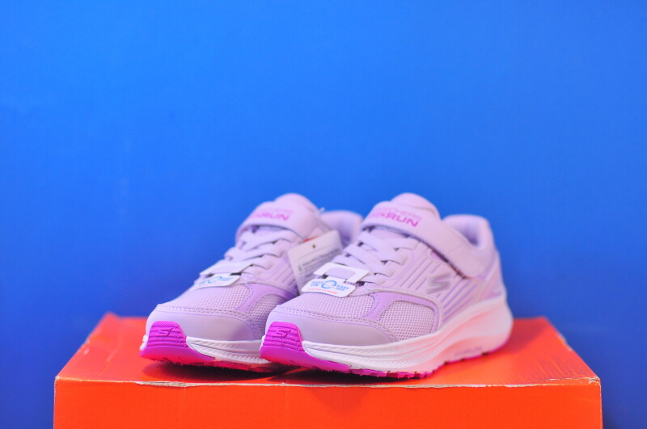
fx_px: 1346
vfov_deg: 18.1
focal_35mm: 75
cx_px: 324
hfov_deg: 27.0
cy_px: 214
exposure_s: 1/320
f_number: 2.2
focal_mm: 50
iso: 250
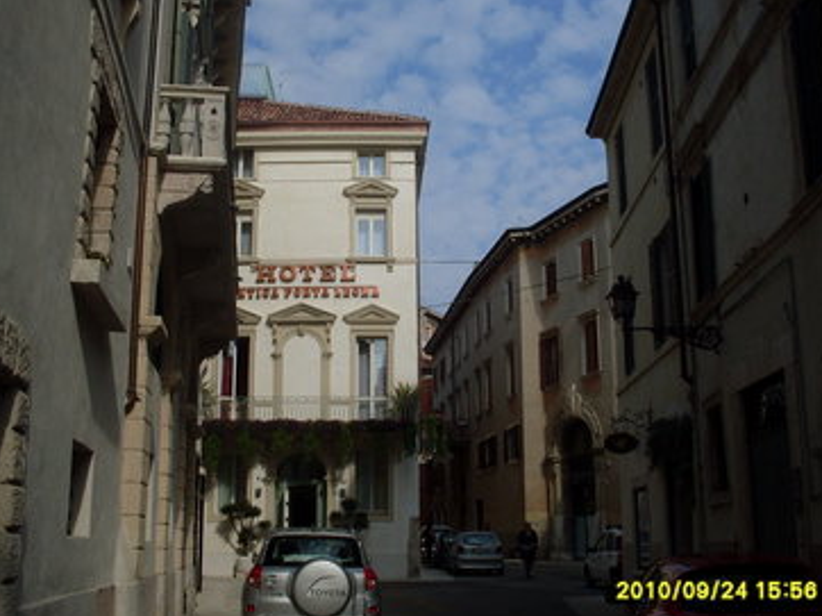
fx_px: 997
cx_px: 418
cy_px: 316
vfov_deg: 34.3
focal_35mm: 42
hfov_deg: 44.8
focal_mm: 6.3
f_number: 8.4
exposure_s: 1/350
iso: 80
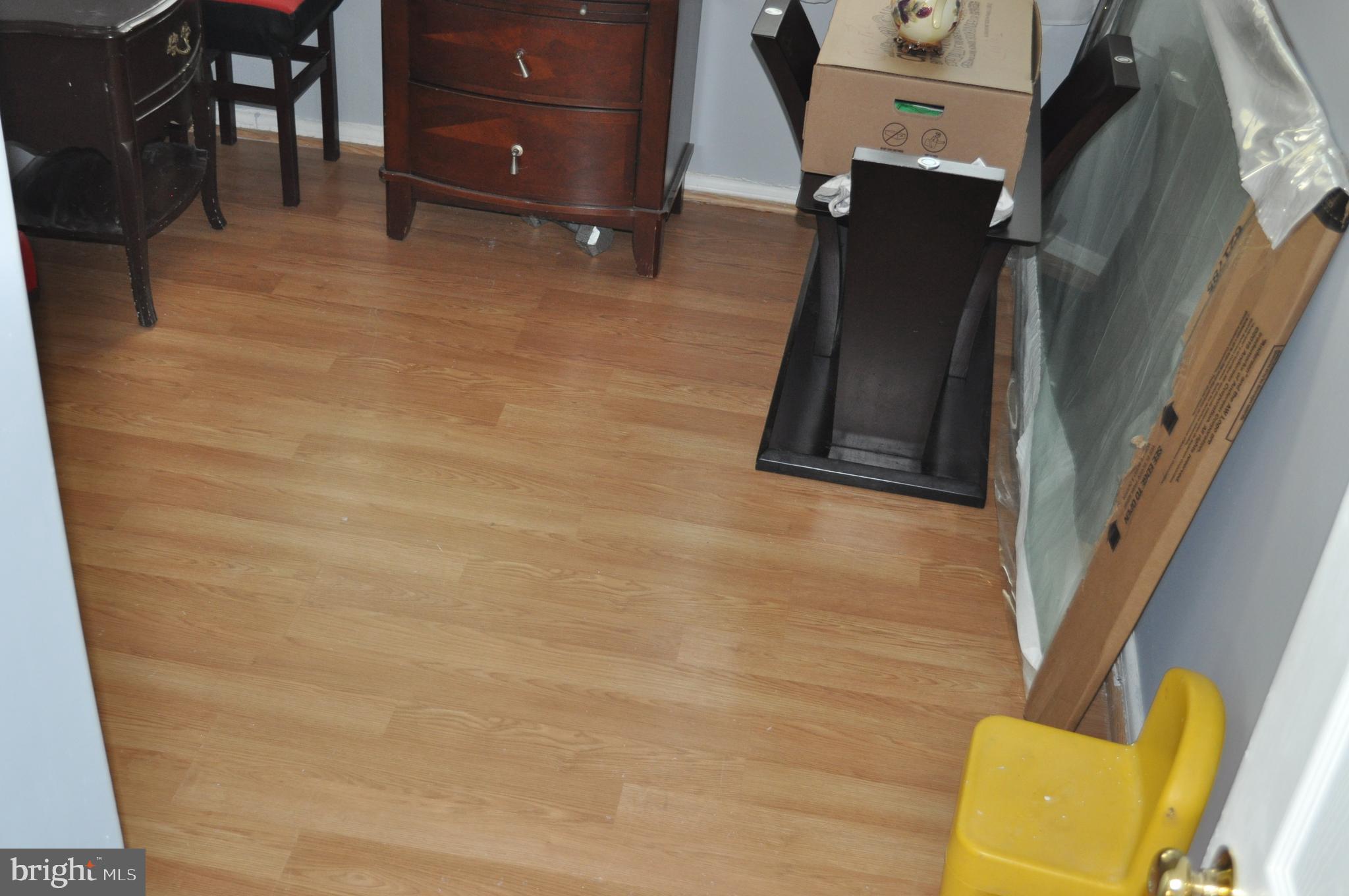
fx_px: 1628
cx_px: 674
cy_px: 448
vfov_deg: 30.8
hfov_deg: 45.0
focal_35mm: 44
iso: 800
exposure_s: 1/60
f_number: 4.5
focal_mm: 29
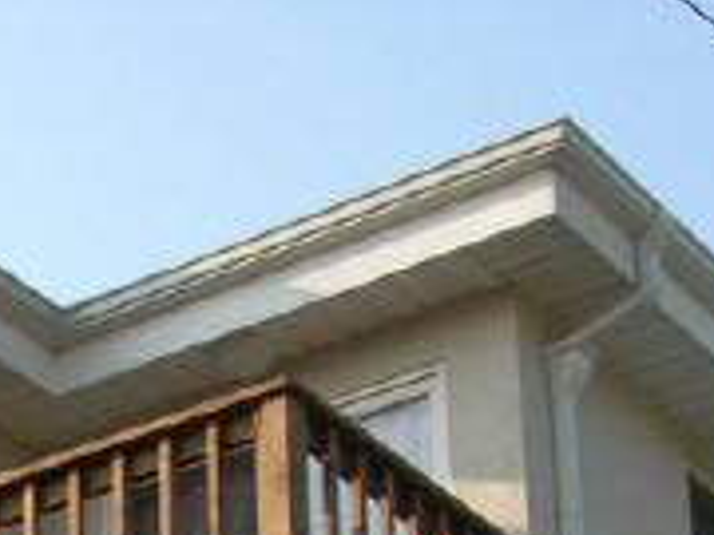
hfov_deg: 11.3
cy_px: 1149
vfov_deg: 8.3
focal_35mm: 169
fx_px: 3486
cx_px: -305
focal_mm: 7.8
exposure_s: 1/253
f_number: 4.8
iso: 64
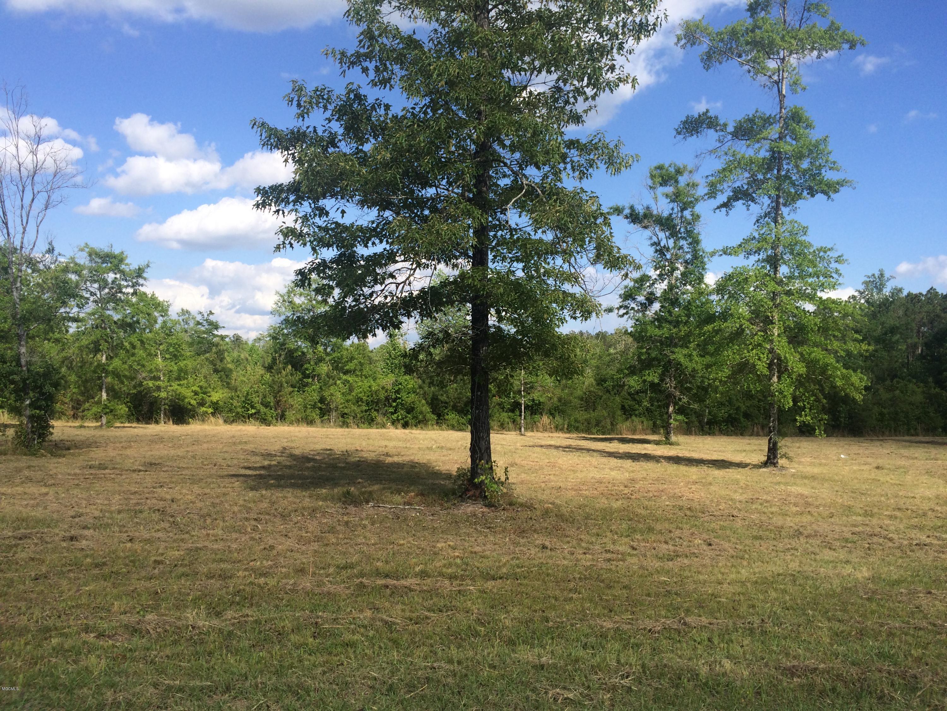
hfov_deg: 61.7
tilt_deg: +0.5
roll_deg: +0.0
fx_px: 793
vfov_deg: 48.2
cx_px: 474
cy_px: 356
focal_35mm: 29
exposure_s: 1/2053
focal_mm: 4.15
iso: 32
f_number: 2.2
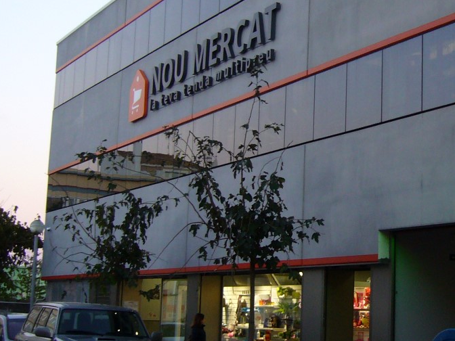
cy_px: 116
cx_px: 326
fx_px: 986
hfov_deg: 25.8
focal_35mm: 75
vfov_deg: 19.6
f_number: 2.8
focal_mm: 5.8
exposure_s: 1/30
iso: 100
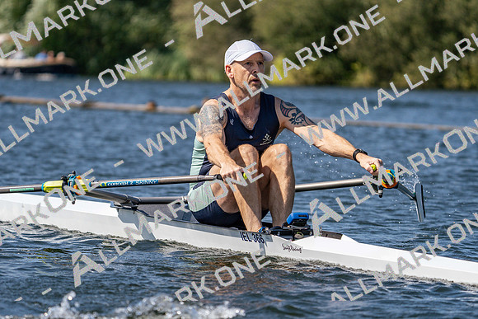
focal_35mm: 257
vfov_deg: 5.4
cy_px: 160
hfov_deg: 8.0
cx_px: 239
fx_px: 3413
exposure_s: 1/2000
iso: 250
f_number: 5.6
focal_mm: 257
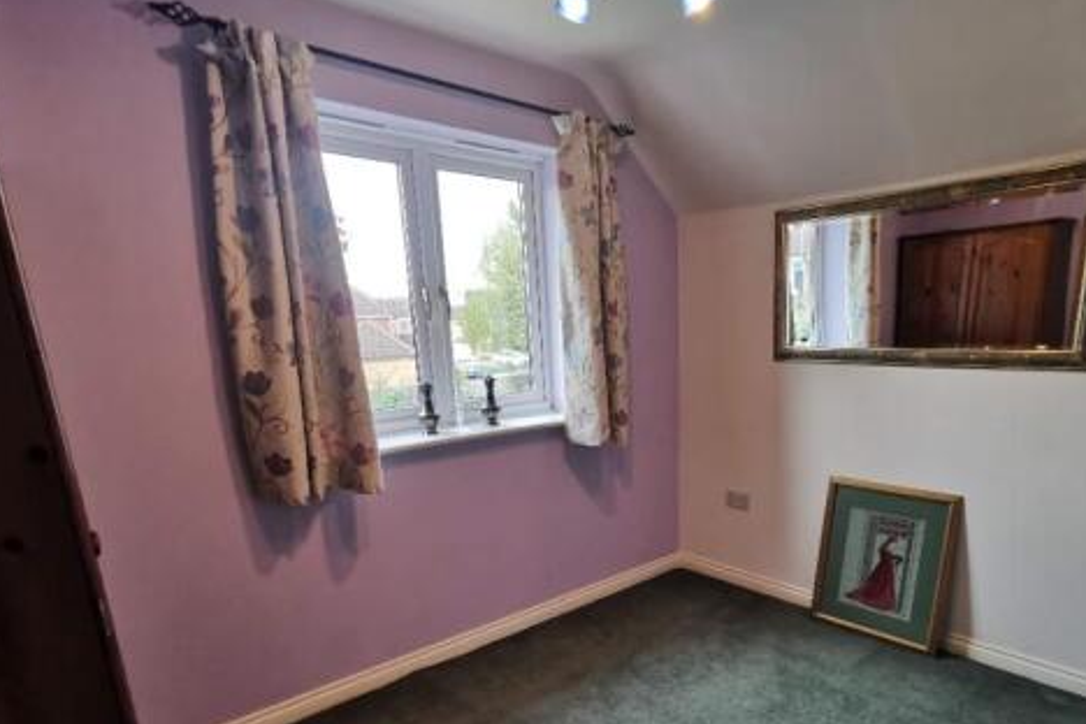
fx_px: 664
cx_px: 625
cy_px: 493
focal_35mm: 22
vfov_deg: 55.8
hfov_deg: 78.1
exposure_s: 1/50
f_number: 2.2
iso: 250
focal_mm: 2.26
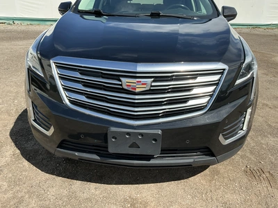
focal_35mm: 28
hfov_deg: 63.4
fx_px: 225
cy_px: 104
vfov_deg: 49.7
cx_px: 139
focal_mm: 3
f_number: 1.8
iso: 25
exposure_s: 1/962
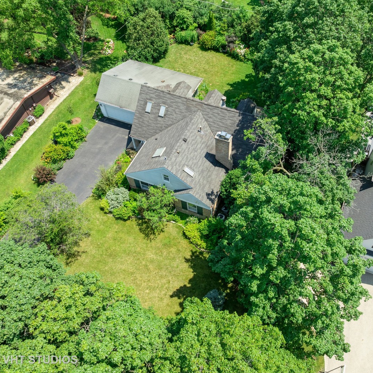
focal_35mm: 29
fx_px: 354
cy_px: 188
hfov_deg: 55.3
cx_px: 219
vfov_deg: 55.6
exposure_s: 1/200
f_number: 2.8
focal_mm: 12.29
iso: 100
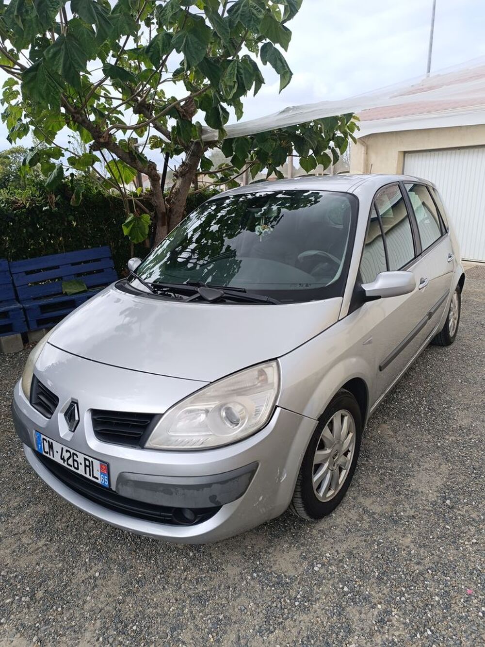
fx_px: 448
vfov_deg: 71.6
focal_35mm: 24
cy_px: 324
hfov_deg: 56.8
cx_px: 242
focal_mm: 6.14
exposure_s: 1/189
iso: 50
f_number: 1.65
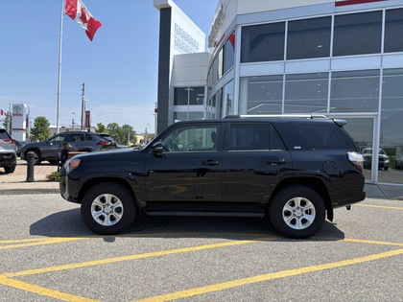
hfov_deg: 67.3
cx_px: 202
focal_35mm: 26
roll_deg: -2.7
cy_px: 151
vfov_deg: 53.1
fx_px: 303
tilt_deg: +0.8
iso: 50
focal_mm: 5.96
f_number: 1.6
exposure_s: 1/2342
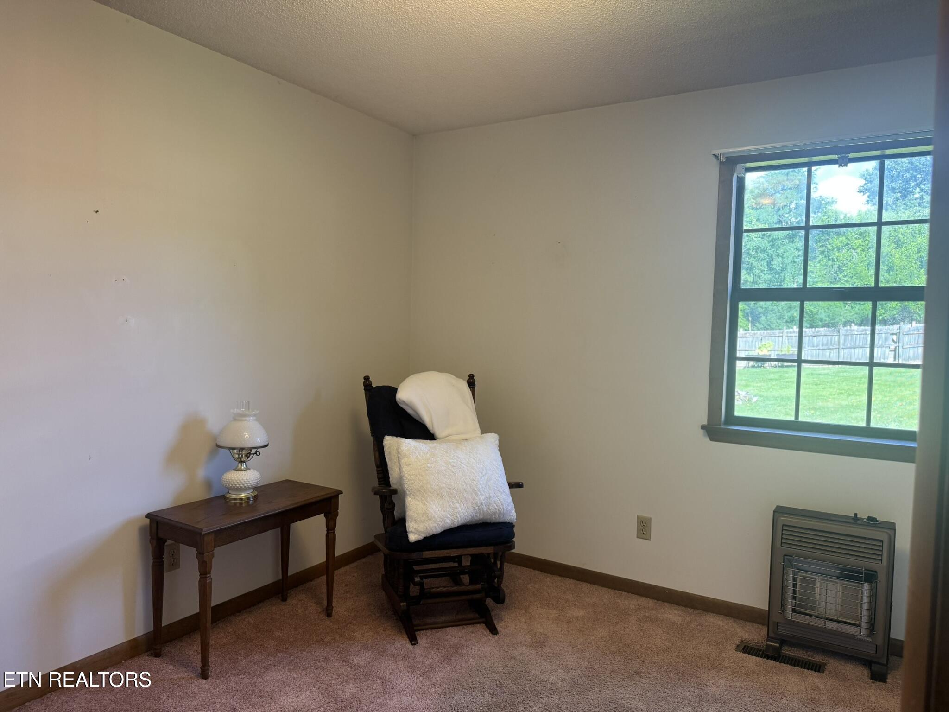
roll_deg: -1.5
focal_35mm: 24
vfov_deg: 56.8
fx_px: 658
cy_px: 356
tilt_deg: -3.5
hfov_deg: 71.6
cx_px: 474
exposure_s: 1/120
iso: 160
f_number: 1.78
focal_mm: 6.76
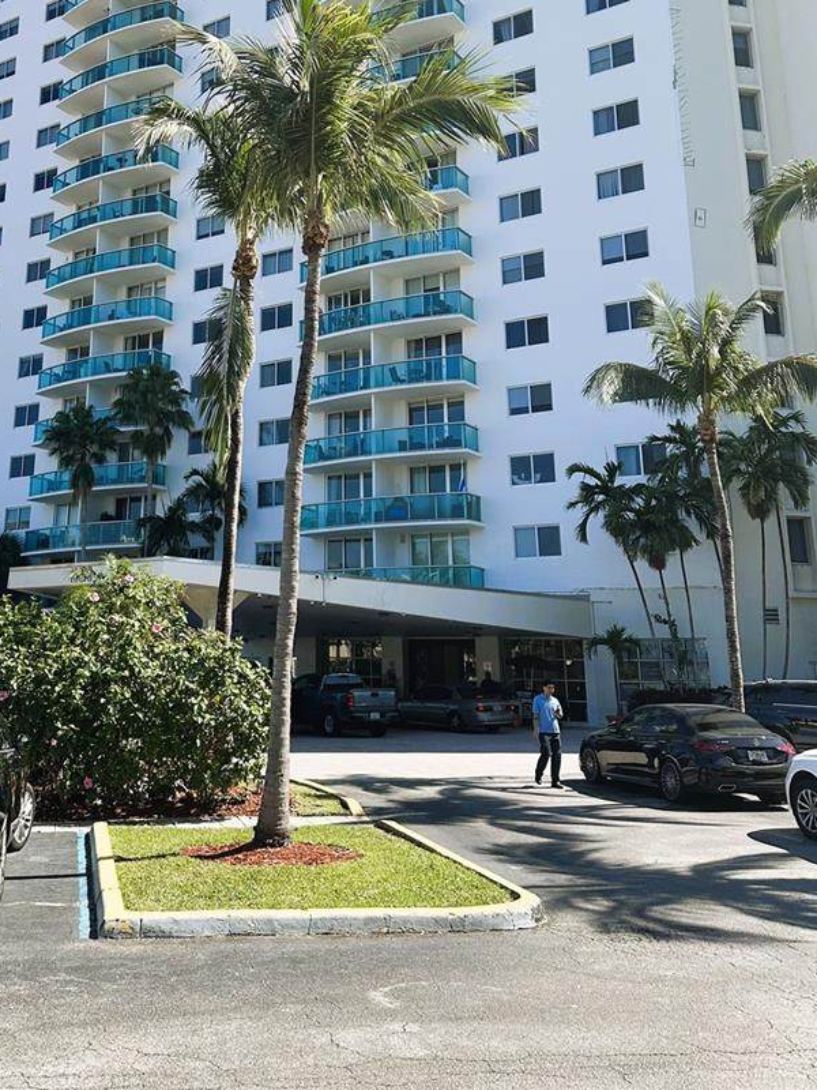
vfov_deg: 50.1
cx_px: 279
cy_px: 337
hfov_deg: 39.2
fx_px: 1133
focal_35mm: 36
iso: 80
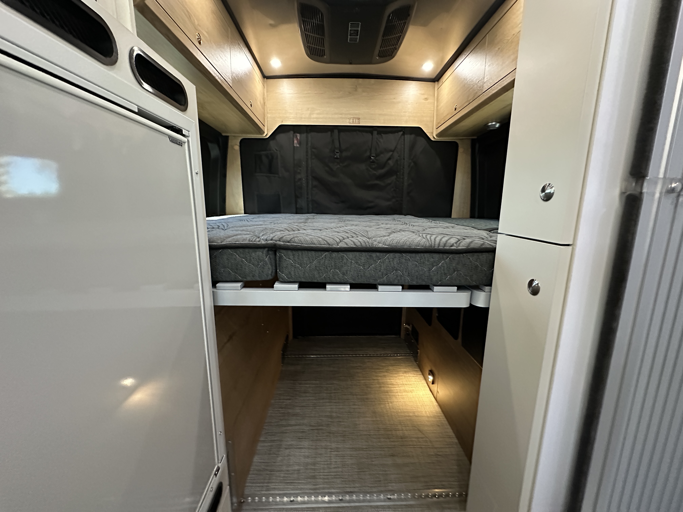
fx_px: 276
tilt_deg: -9.4
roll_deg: -1.6
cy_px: 256
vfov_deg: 85.7
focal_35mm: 14
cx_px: 342
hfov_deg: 102.1
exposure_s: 1/60
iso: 1250
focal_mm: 2.22
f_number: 2.2
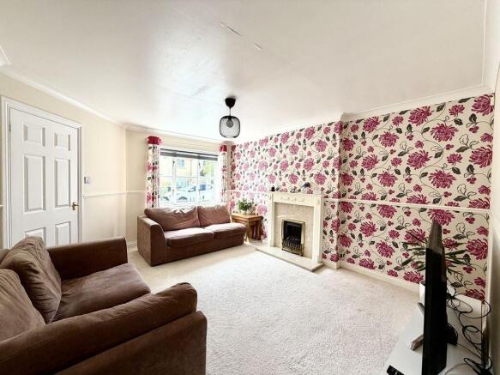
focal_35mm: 14
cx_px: 250
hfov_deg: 102.1
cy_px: 188
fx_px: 202
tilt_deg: -1.7
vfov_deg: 85.7
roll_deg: -1.3
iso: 64
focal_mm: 2.22
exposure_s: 1/121
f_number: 2.2
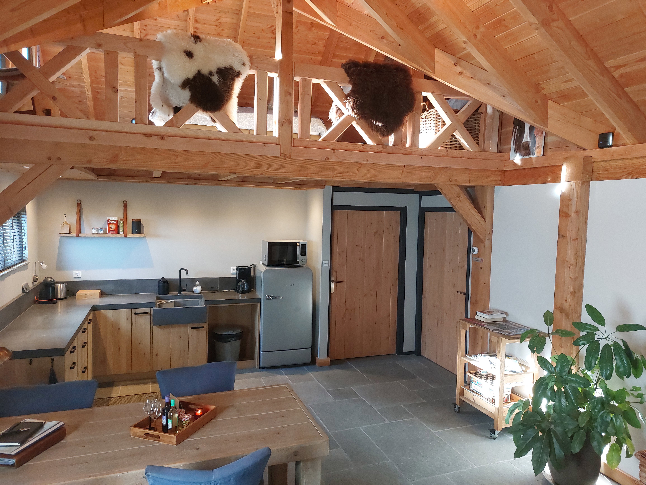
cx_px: 323
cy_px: 242
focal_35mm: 24
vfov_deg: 56.8
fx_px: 448
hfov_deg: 71.6
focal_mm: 5.23
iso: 320
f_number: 1.8
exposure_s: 1/50
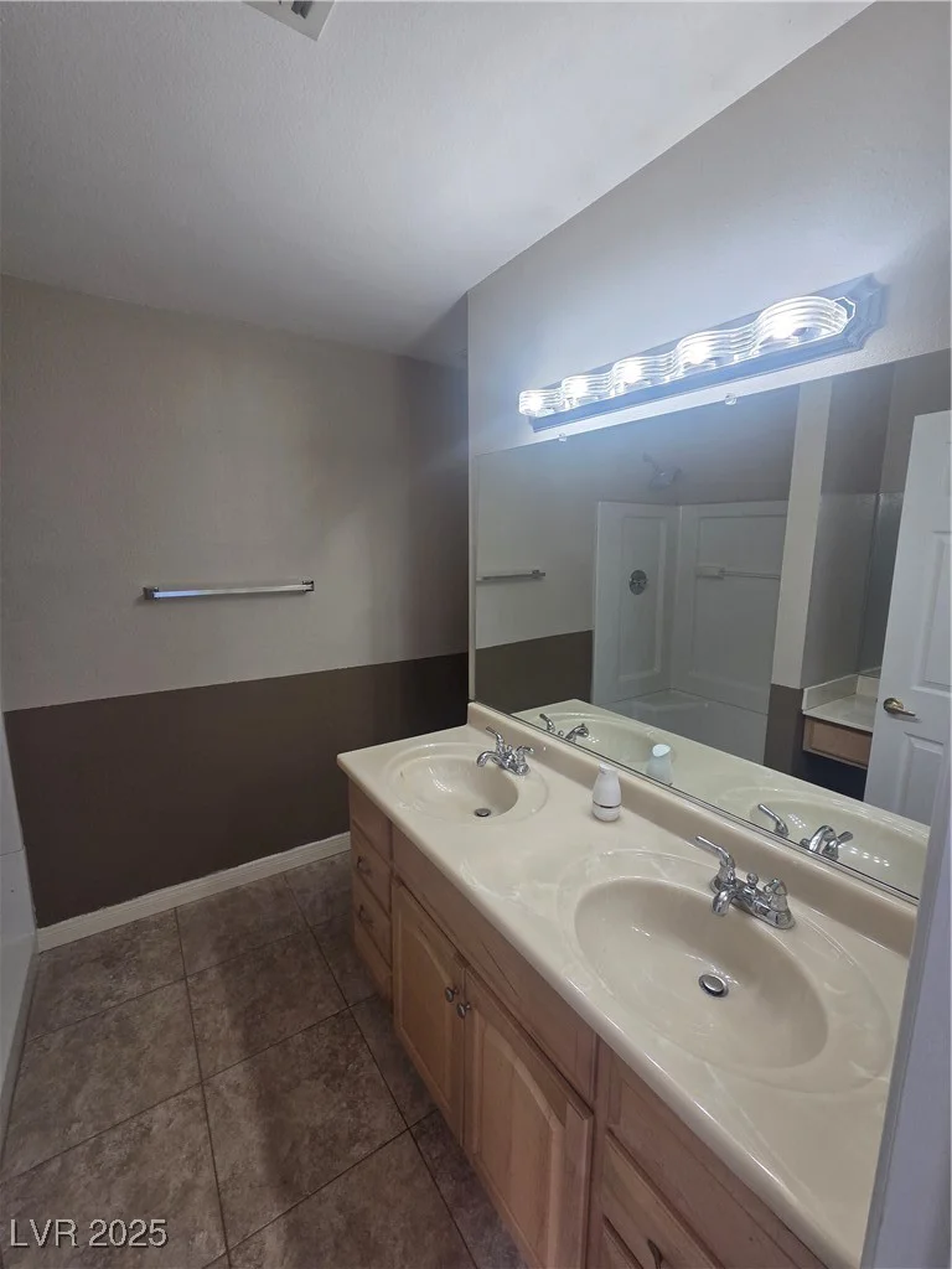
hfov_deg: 89.9
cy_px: 634
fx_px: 477
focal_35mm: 13
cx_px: 476
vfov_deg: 106.2
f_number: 2.2
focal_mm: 2.2
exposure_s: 1/120
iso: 100
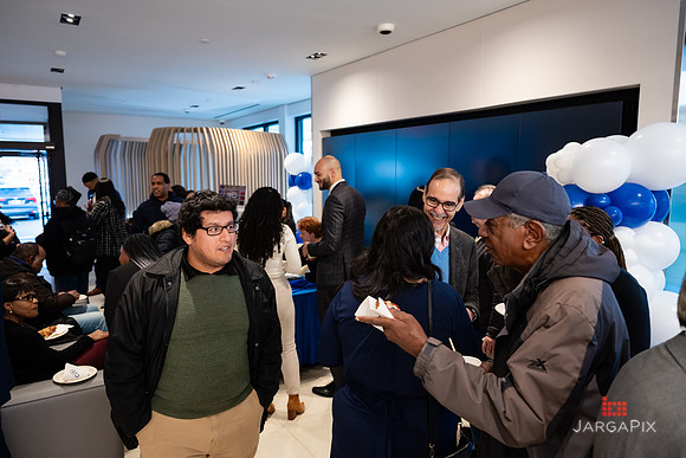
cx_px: 343
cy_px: 229
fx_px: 468
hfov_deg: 72.4
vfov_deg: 52.1
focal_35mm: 25
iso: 800
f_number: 3.2
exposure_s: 1/200
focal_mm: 24
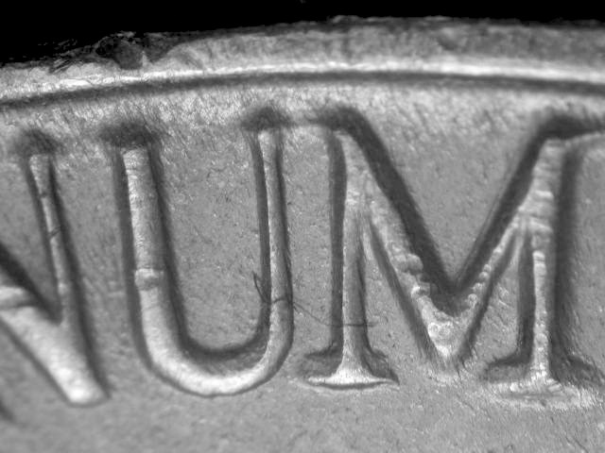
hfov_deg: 14.8
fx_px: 2325
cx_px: 302
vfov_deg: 11.1
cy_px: 226
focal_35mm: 133
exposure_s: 1/9.7
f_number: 4.6
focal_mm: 27.5
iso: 100
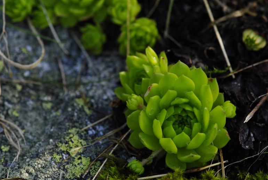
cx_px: 136
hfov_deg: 15.4
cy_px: 93
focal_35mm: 133
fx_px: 988
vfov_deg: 10.4
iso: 400
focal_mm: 85
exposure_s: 1/200
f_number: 8
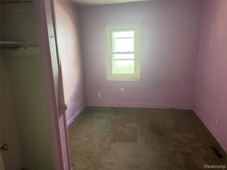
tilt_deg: -11.0
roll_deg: +1.9
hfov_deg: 71.6
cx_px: 114
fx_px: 157
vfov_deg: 56.8
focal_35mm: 24
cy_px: 85
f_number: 1.78
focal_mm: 6.76
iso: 250
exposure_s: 1/60
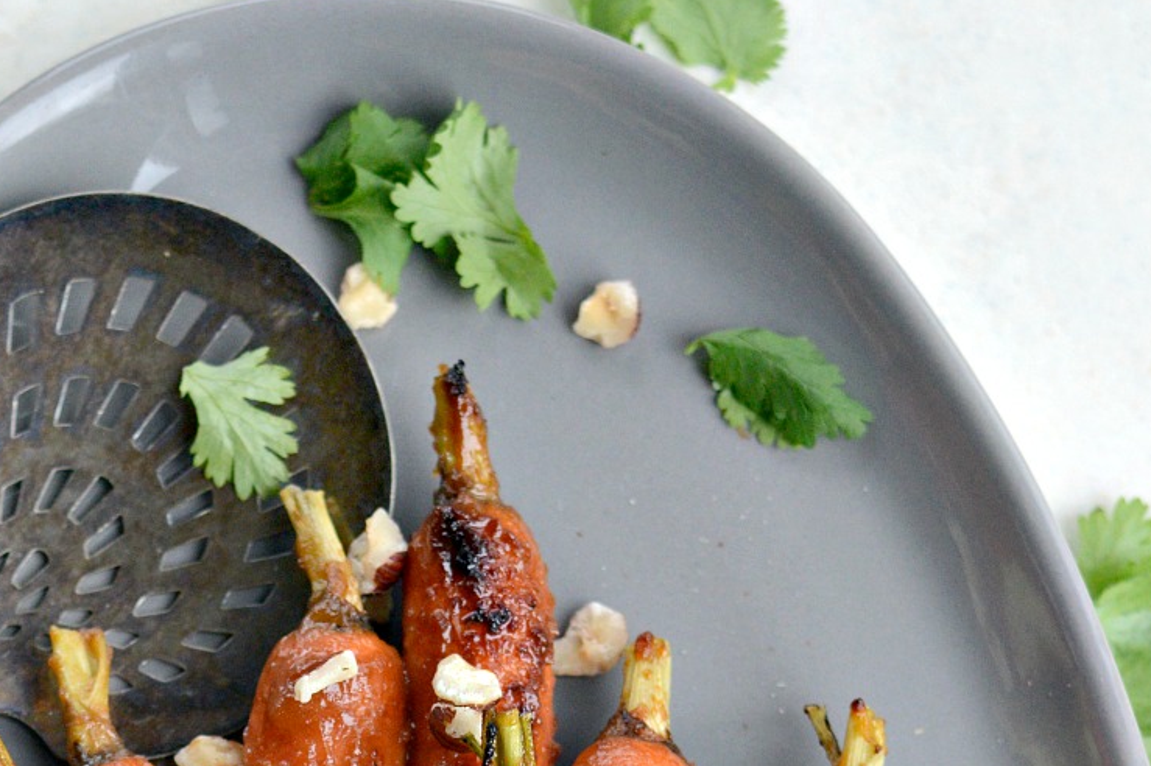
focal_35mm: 147
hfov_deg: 13.9
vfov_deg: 8.9
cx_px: 209
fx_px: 4698
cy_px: 1475
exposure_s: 1/640
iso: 1250
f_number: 3.5
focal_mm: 50
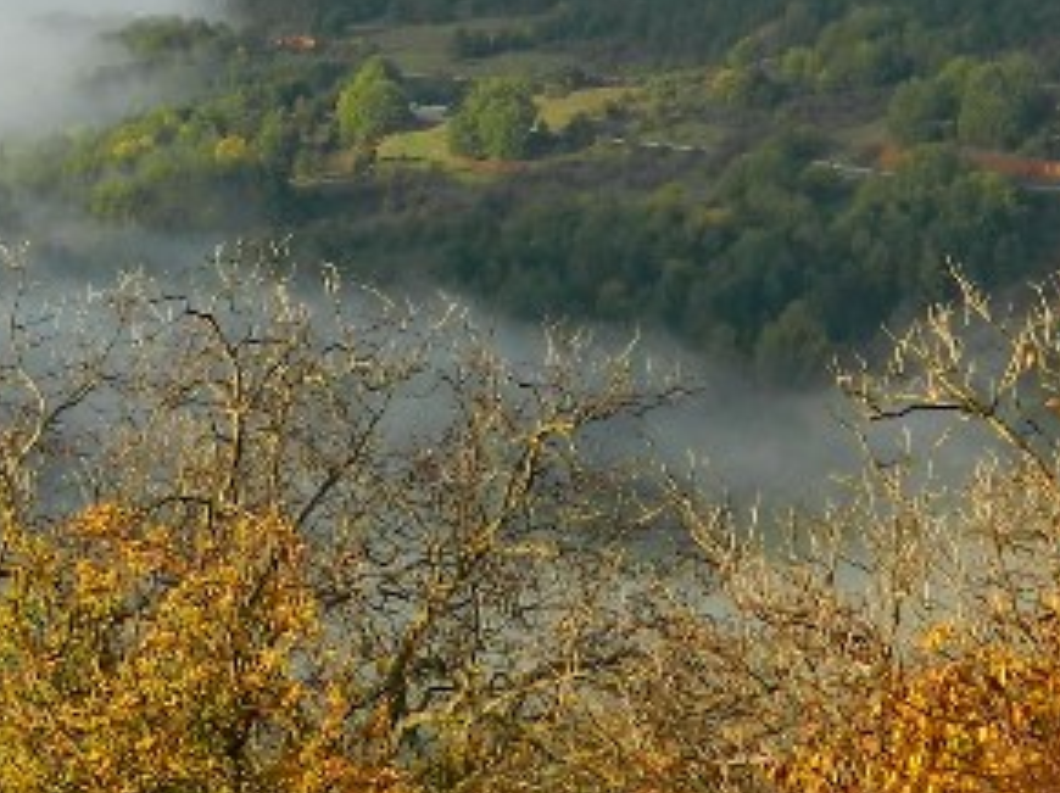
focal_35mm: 231
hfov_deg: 8.5
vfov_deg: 6.4
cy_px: -342
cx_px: -71
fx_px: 7068
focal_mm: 10.2
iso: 80
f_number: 3.8
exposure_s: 1/250
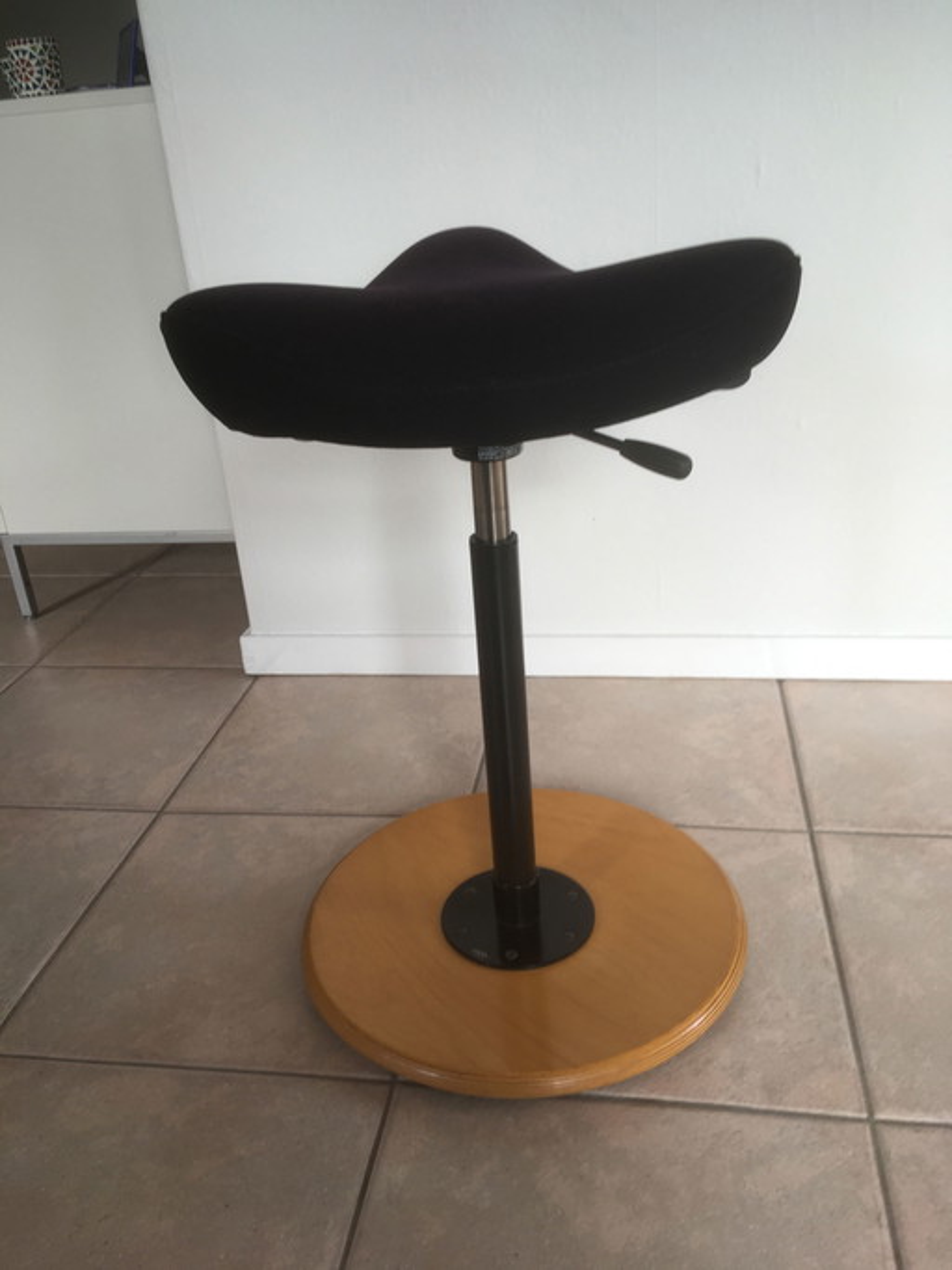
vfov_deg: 61.7
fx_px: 1064
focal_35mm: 29
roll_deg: +7.0
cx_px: 476
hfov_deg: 48.2
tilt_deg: -23.8
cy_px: 635
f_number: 2.2
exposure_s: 1/50
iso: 25
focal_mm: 4.15
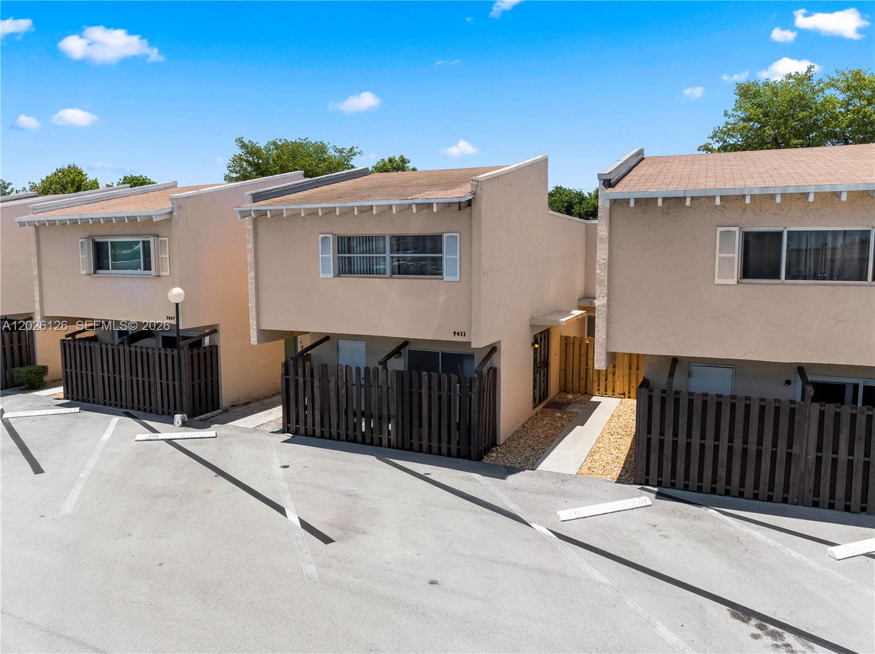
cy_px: 327
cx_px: 438
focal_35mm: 24
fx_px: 606
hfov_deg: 71.6
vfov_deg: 56.7
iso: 100
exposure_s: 1/40
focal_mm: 12.29
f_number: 2.8
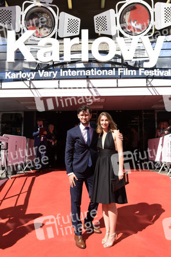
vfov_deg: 53.2
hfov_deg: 36.8
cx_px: 86
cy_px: 128
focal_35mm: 36
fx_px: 257
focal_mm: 24
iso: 320
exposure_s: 1/1250
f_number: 5.6
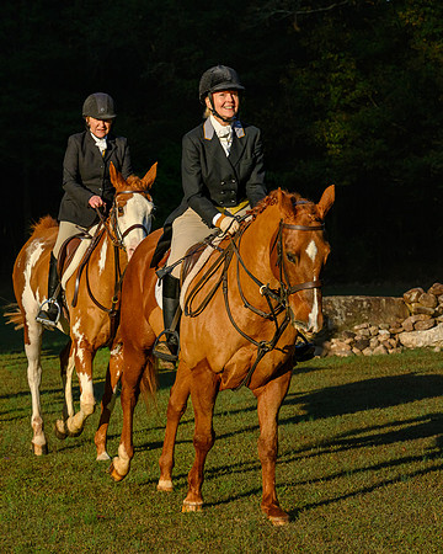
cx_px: 255
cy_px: 278
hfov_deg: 11.6
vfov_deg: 14.5
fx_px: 2174
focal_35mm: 133
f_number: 8
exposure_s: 1/2500
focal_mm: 94
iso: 2000
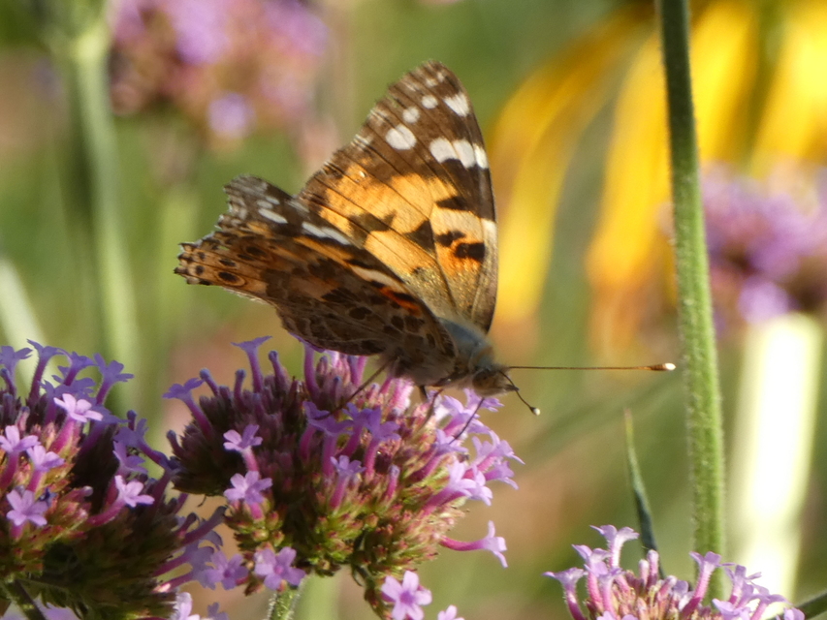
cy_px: 310
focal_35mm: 469
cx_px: 414
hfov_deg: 4.2
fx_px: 11206
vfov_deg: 3.2
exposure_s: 1/100
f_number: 5.6
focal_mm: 84
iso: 160
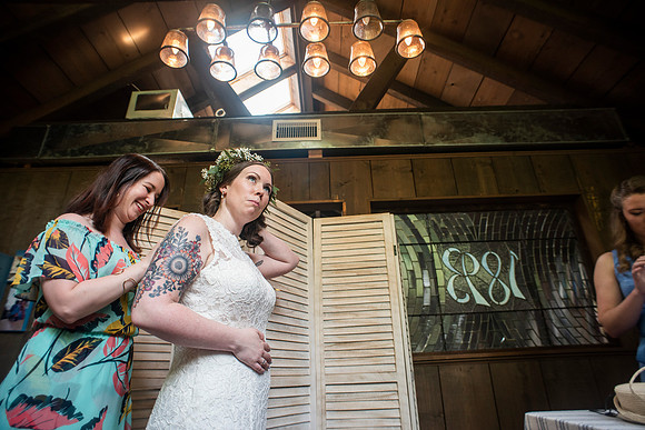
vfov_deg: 62.0
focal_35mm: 20
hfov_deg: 84.0
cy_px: 215
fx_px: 358
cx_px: 322
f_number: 2.8
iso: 800
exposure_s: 1/250
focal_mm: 20
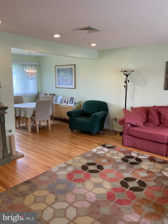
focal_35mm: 29
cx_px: 84
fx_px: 188
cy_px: 112
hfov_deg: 48.2
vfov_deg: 61.7
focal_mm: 3
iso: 80
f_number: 1.8
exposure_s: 1/60
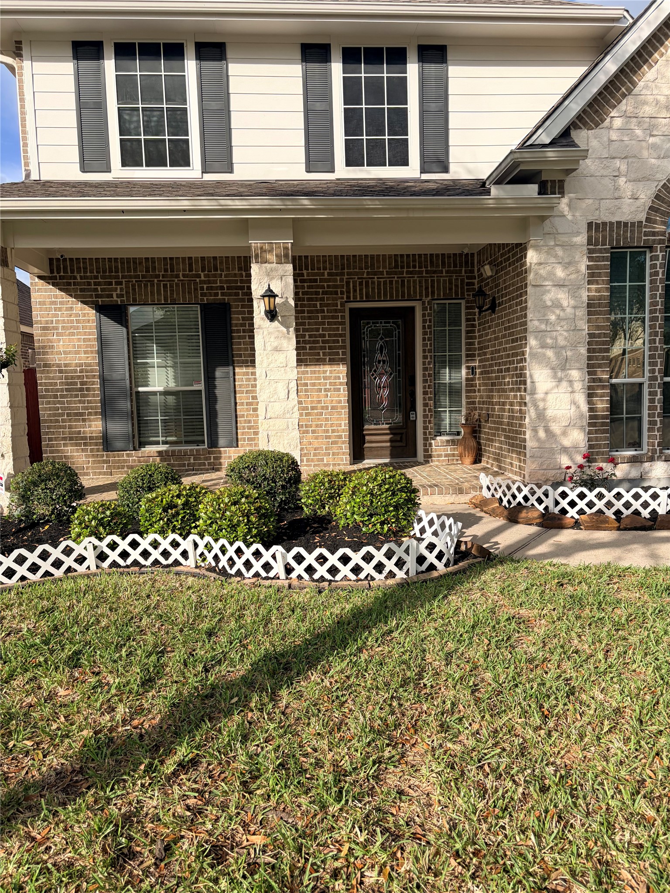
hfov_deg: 53.1
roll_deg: +1.4
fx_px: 671
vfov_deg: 67.3
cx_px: 335
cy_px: 446
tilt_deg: -4.8
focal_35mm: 26
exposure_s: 1/2747
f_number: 1.6
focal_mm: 5.96
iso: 50
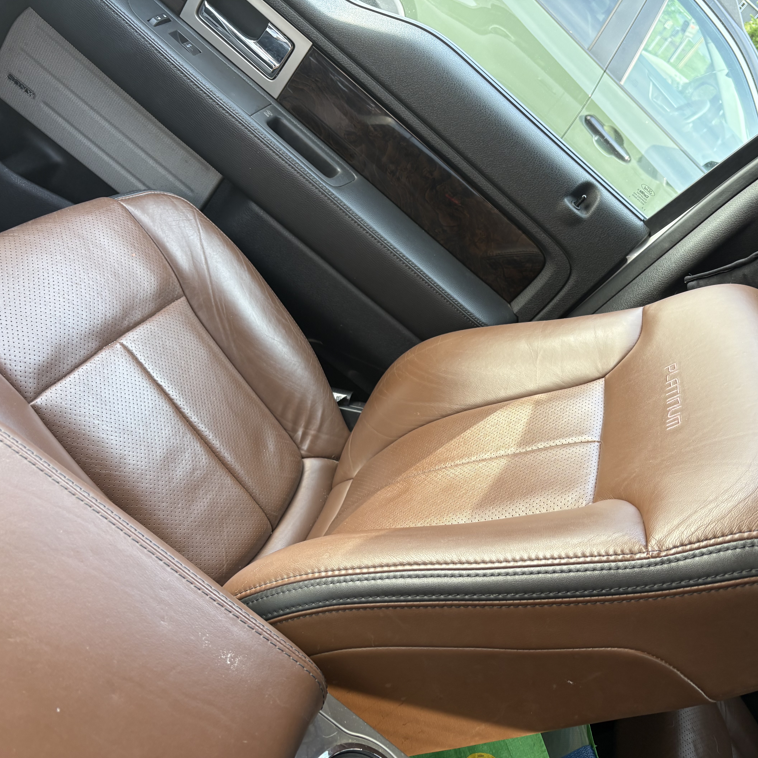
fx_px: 768
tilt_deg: -28.9
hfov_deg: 52.3
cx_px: 437
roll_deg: -39.8
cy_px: 379
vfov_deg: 52.5
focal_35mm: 31
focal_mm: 5.96
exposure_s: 1/121
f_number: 1.6
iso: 64
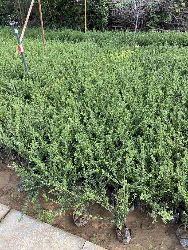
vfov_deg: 67.3
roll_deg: -0.3
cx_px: 94
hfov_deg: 53.1
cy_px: 125
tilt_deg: -30.5
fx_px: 188
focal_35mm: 26
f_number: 1.8
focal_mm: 4.25
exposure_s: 1/122
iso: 40
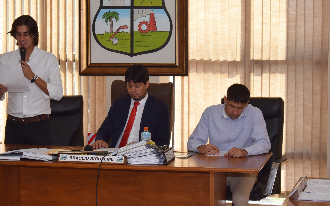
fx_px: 887
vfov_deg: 13.3
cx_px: 142
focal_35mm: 99
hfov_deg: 21.1
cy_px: 91
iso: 450
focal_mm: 55
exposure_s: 1/125
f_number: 5.6
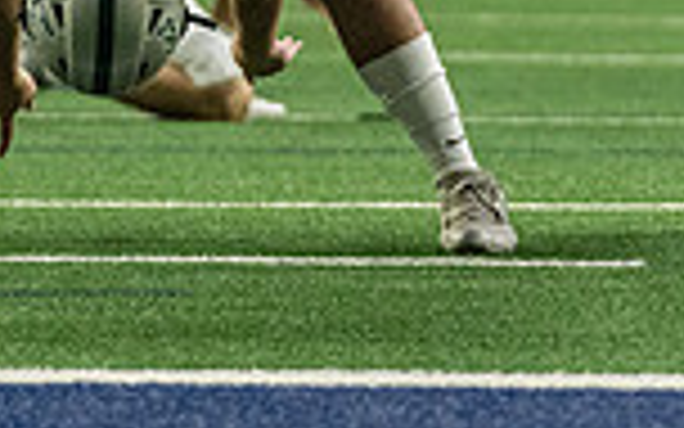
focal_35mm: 498
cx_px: 118
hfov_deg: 4.2
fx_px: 9283
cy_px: -225
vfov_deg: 2.6
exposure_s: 1/1250
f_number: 2.8
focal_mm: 126
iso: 6400
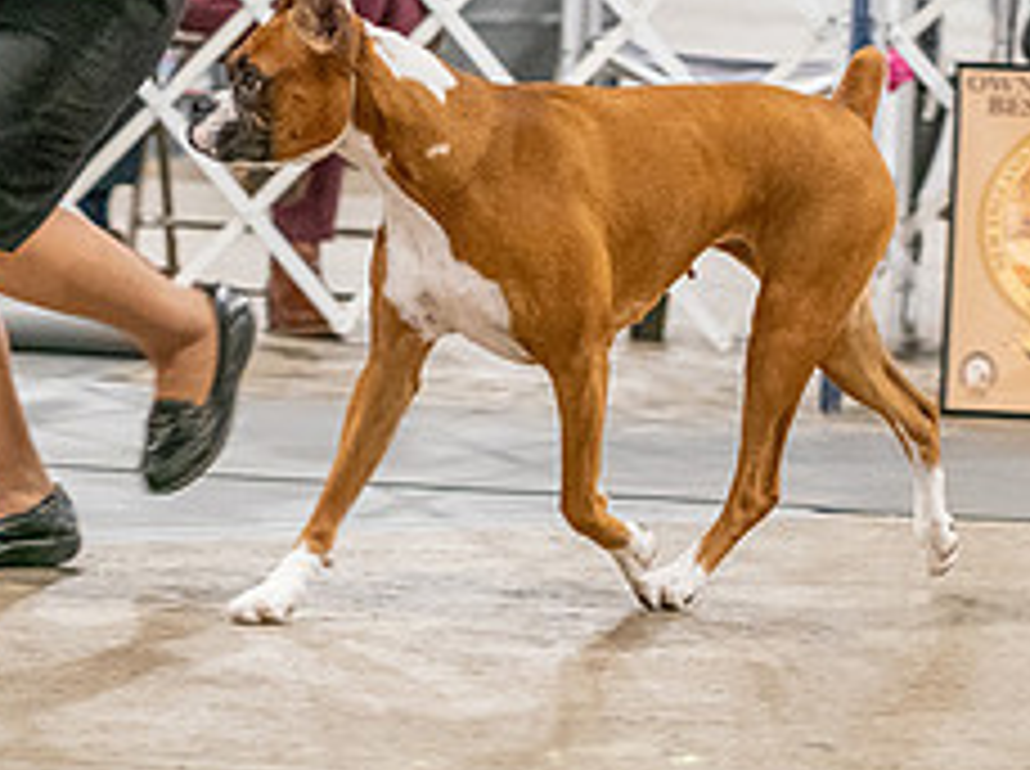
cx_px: 371
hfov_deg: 7.0
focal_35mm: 284
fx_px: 8437
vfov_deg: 5.2
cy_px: 86
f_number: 3.5
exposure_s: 1/250
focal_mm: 100
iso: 6400
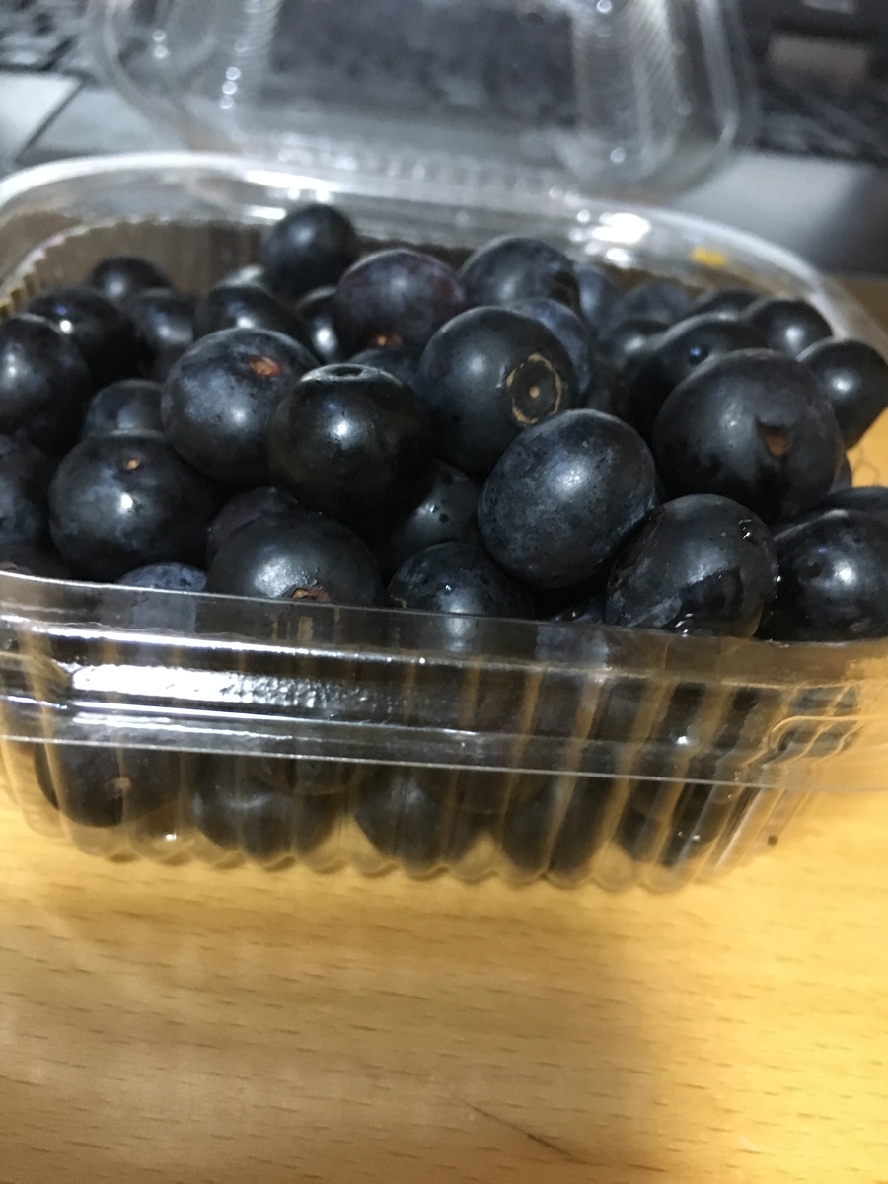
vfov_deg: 61.7
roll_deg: -9.4
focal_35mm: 29
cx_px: 444
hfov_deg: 48.2
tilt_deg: -34.0
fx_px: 992
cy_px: 592
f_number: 2.2
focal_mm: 4.15
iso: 250
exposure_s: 1/15
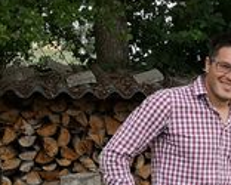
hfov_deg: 18.0
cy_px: 206
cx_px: 305
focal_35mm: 99
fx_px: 677
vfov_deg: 15.2
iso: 50
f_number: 1.8
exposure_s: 1/1114
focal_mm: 3.95
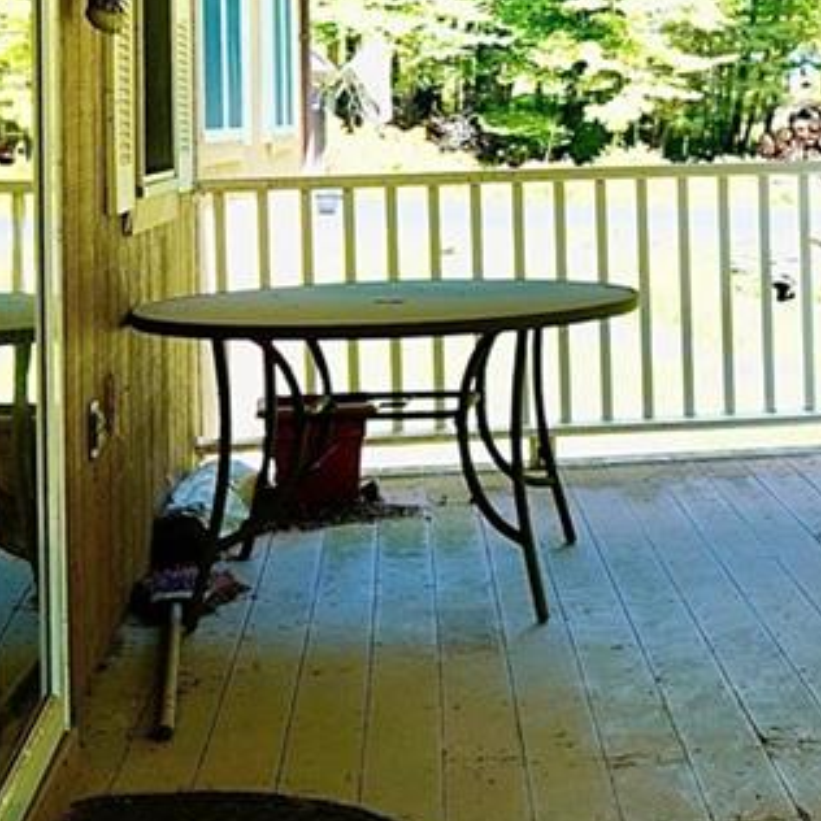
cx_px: 798
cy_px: 131
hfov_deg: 21.8
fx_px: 2066
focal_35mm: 77
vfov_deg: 22.1
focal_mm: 14
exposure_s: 1/160
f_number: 4
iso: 200
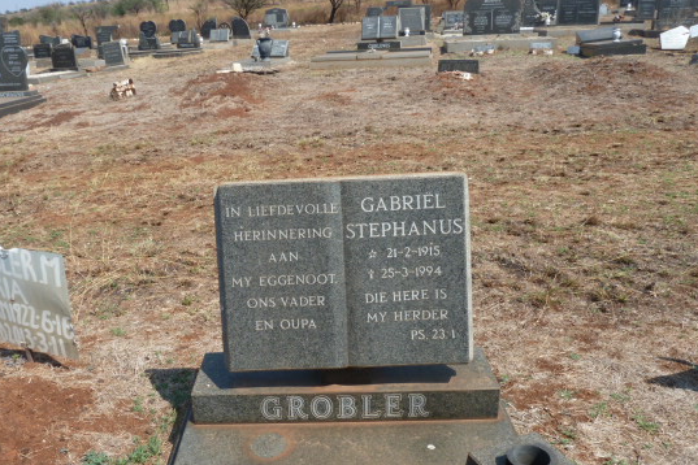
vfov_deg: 42.3
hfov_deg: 60.0
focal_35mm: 31
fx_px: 601
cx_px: 300
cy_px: 258
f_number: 4
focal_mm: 4.1
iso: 80
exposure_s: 1/400
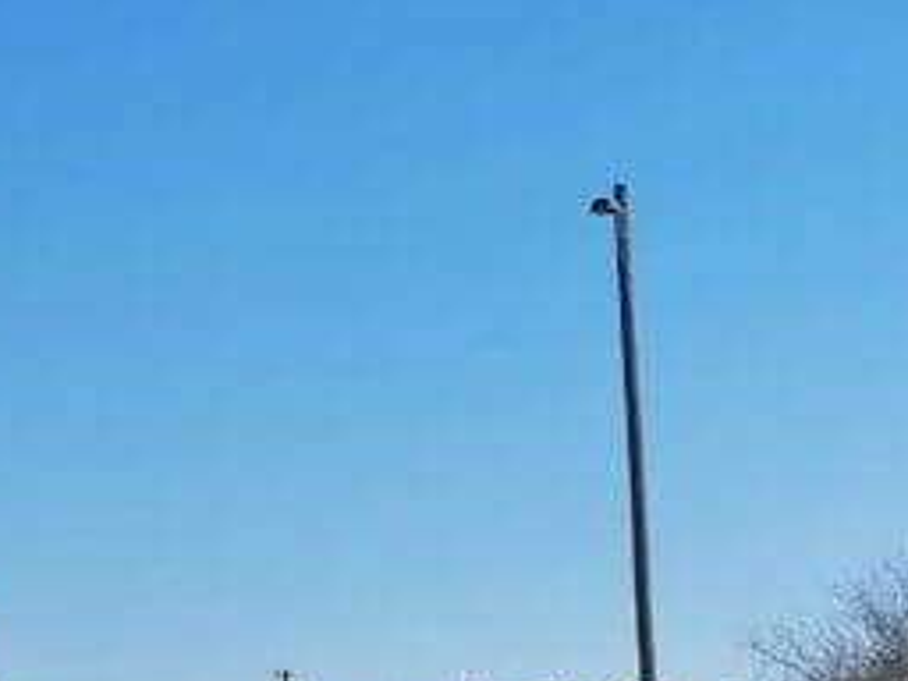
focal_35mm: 108
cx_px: -557
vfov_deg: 13.5
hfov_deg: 16.2
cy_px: 727
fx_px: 2833
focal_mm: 4.75
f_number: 1.8
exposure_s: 1/1355
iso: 50
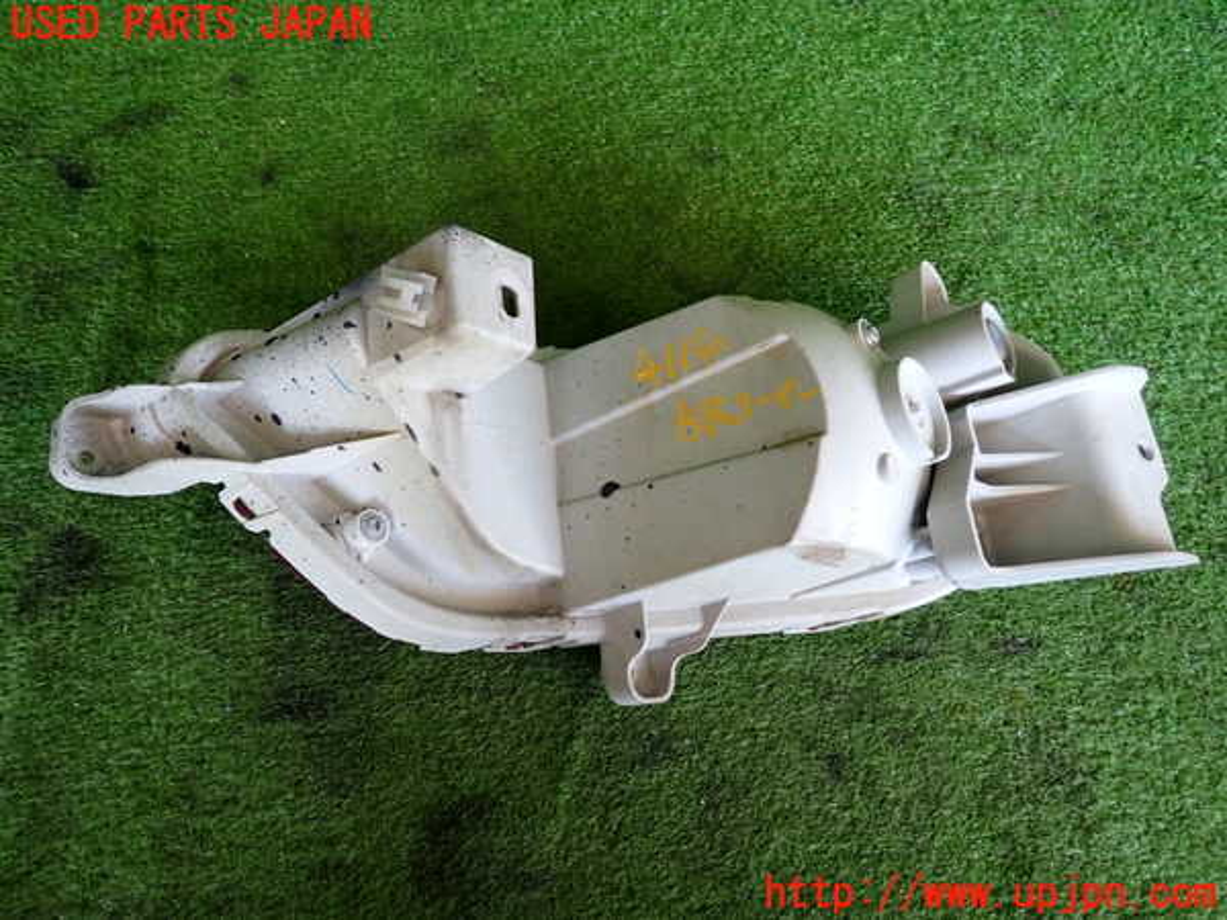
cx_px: 614
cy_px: 460
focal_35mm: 25
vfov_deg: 54.9
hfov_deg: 69.4
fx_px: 886
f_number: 2
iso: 200
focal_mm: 4.5
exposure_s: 1/80
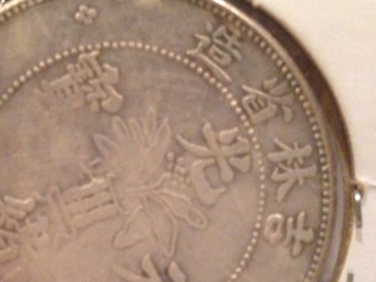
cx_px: 101
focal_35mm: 62
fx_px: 673
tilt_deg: -23.9
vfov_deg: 23.5
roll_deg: -3.4
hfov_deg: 30.7
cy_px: 192
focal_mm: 4.12
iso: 500
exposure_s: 1/15
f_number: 2.4
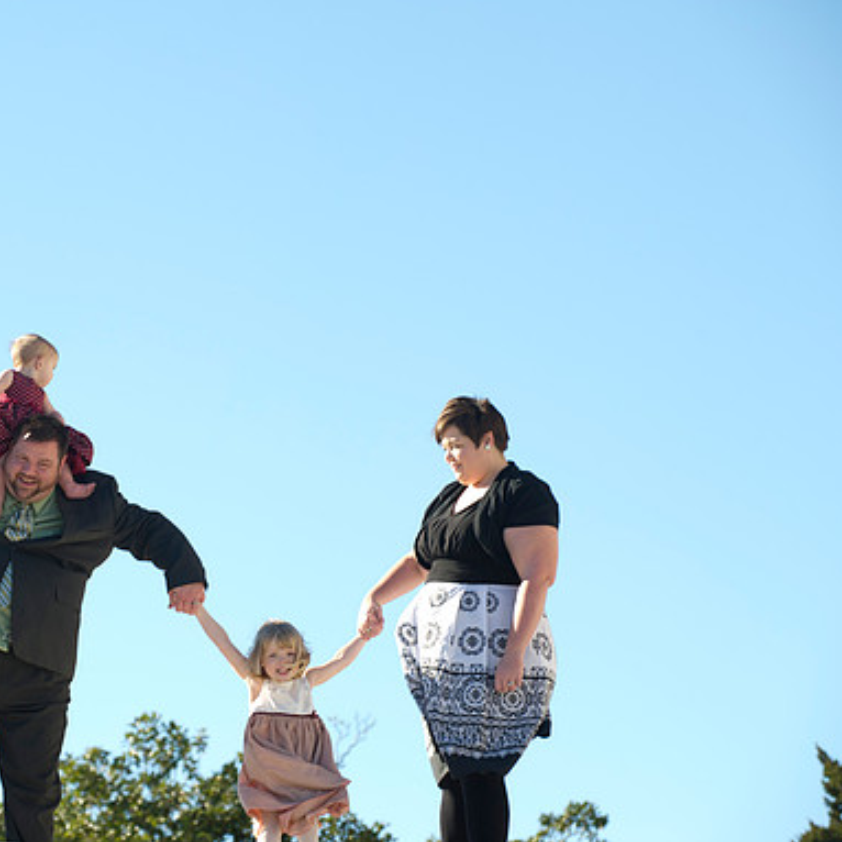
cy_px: 420
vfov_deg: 9.7
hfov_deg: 9.7
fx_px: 4954
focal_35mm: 180
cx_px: 242
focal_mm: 140
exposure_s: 1/200
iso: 125
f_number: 5
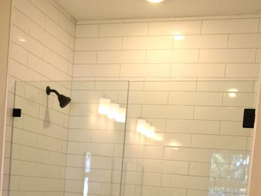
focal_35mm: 47
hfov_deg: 40.4
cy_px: 167
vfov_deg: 29.9
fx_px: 354
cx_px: 131
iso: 400
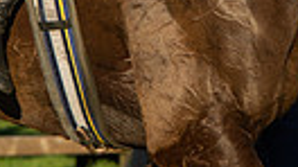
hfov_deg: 2.9
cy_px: -234
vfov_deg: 1.6
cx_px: 135
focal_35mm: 754
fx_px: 5953
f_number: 6.3
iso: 500
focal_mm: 155
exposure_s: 1/1600
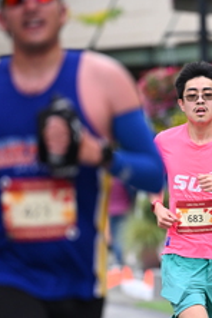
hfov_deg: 2.8
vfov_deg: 4.2
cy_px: 188
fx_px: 4372
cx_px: 221
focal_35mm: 495
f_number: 2.8
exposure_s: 1/1600
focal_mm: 200
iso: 1000
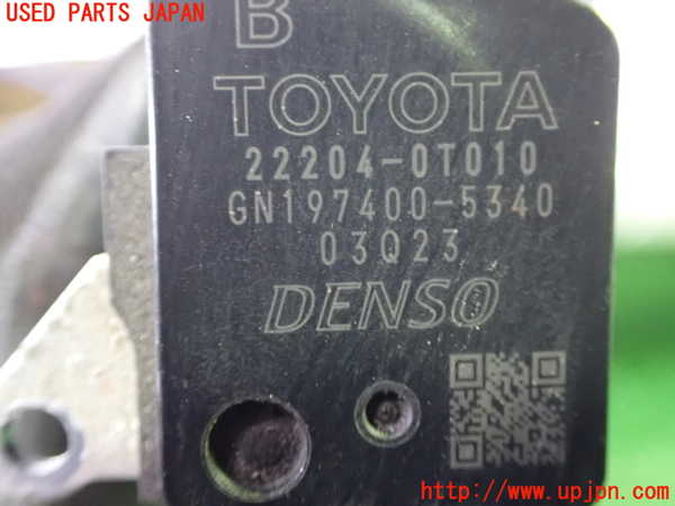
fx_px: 702
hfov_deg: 51.4
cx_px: 338
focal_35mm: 36
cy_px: 253
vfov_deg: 39.7
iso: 1600
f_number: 2.5
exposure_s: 1/20
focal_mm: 6.37
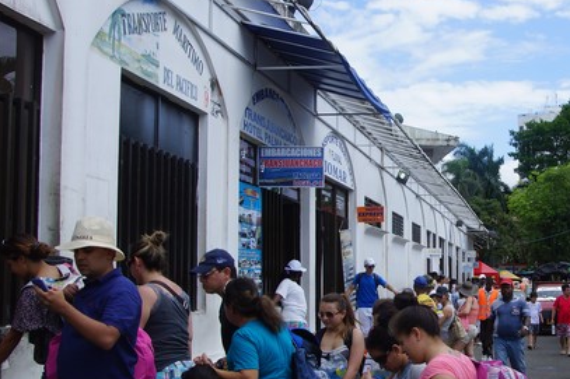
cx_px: 443
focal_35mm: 59
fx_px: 934
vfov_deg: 23.0
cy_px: 208
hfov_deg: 33.1
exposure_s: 1/160
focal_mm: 20
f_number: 11
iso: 100
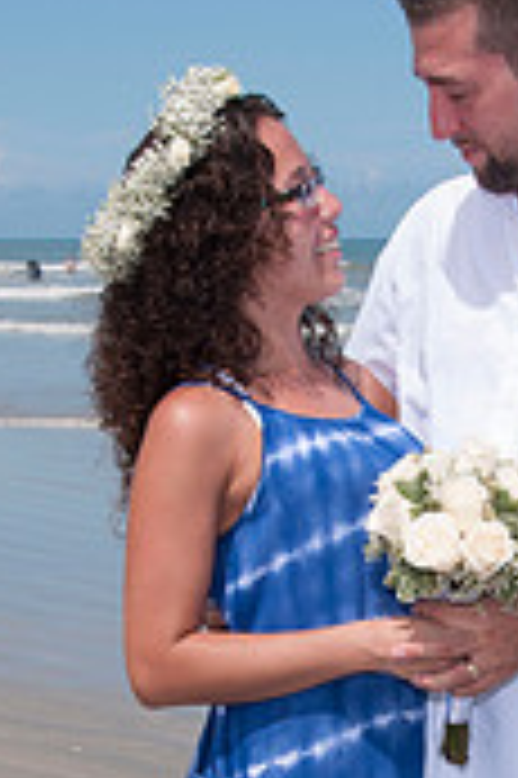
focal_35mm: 117
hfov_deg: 11.6
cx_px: 430
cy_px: 697
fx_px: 2530
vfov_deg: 17.3
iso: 100
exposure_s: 1/250
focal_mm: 30
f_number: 11
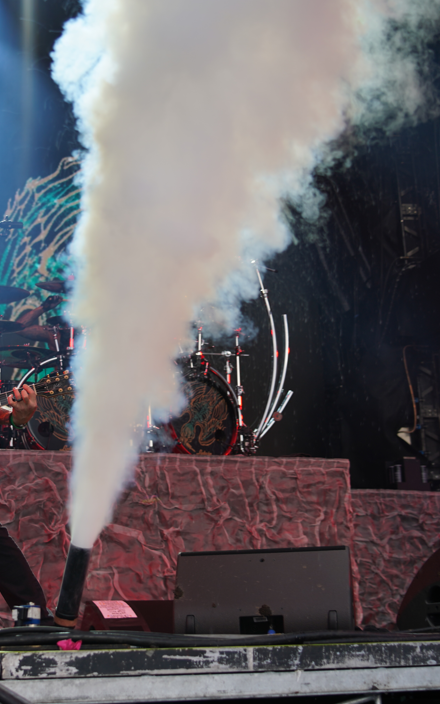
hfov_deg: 19.6
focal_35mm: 66
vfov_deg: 31.1
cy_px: 353
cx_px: 109
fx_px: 1266
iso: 100
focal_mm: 43
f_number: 4
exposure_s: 1/125
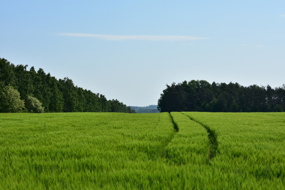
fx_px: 594
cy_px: 95
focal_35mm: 75
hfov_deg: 27.0
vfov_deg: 18.2
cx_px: 142
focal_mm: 50
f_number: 11
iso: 100
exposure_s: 1/160
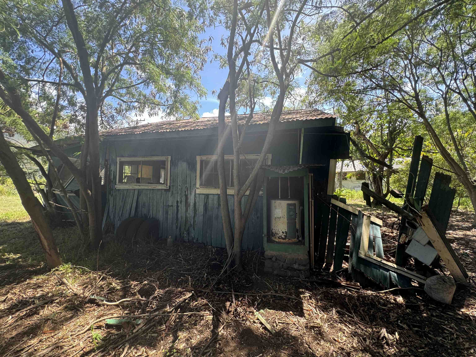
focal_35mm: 14
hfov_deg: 102.1
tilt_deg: +0.1
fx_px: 193
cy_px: 178
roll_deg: +1.4
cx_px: 238
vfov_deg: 85.7
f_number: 2.2
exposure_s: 1/136
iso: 40
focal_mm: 2.22
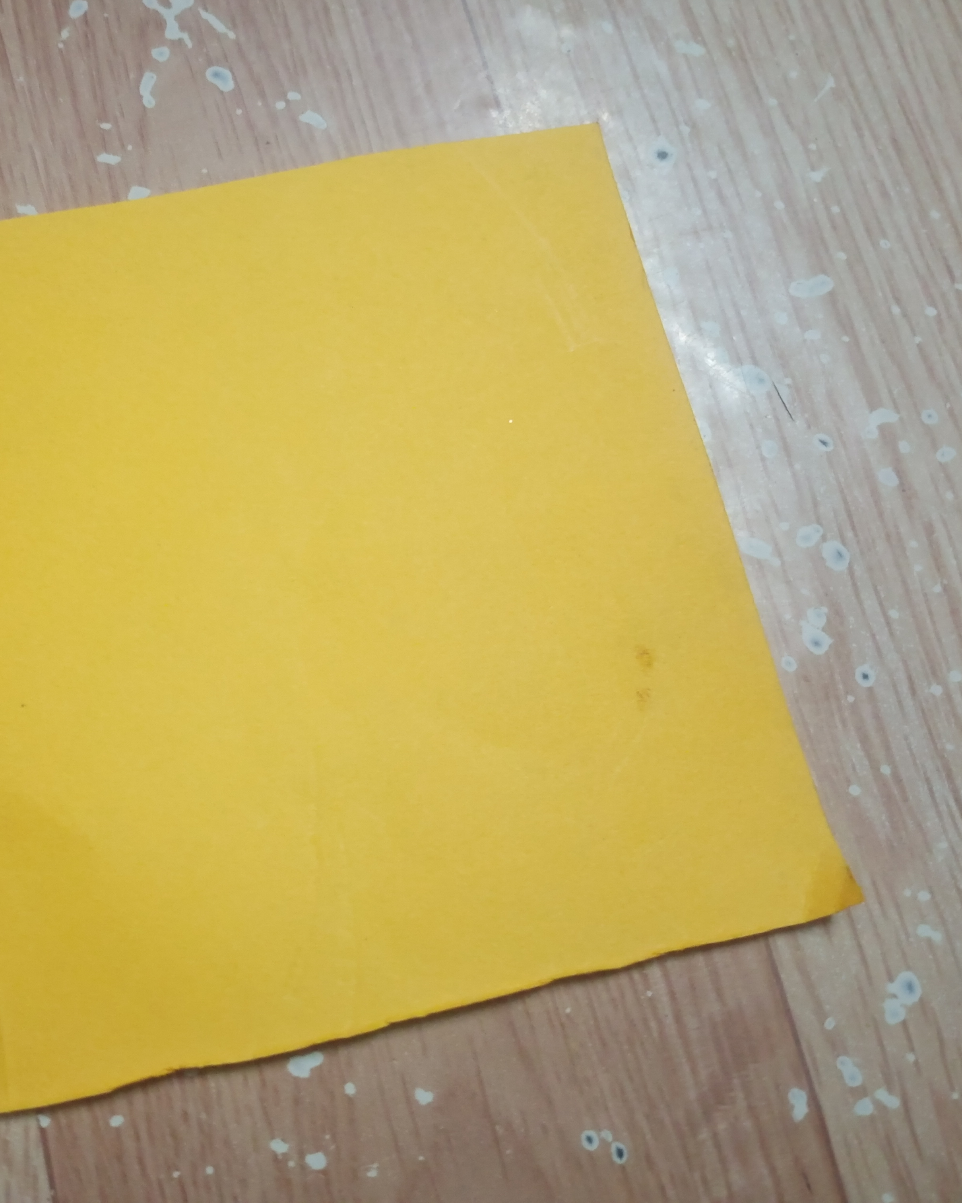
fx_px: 1317
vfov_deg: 49.1
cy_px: 593
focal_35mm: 37
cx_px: 251
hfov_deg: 39.2
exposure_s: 1/25
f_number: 1.8
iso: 2401
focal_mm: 4.05
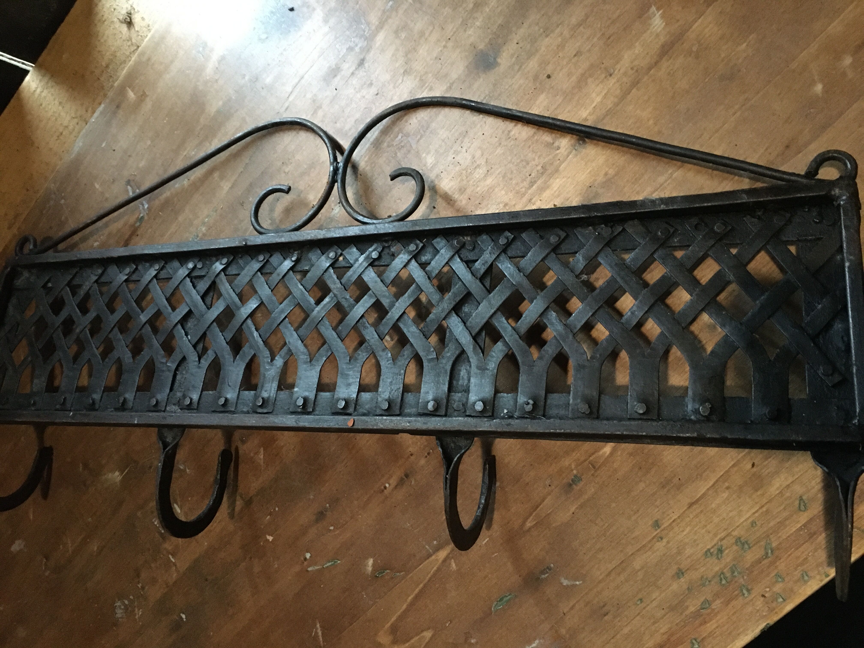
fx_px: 724
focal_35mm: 29
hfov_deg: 61.7
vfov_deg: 48.2
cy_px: 324
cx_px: 432
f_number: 2.2
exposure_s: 1/17
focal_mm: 4.15
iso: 320
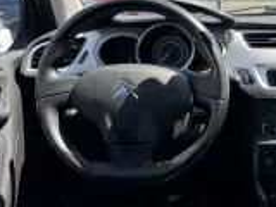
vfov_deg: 26.9
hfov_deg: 32.4
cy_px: 138
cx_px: 283
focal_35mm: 54
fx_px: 431
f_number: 1.78
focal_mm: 6.76
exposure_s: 1/677
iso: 100
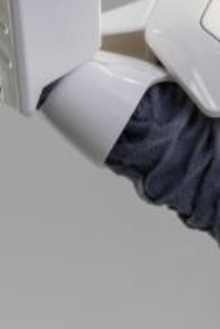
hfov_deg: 2.5
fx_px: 4959
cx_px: 423
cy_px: 613
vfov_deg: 3.8
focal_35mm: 542
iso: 160
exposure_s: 1/3
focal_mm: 90
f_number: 13
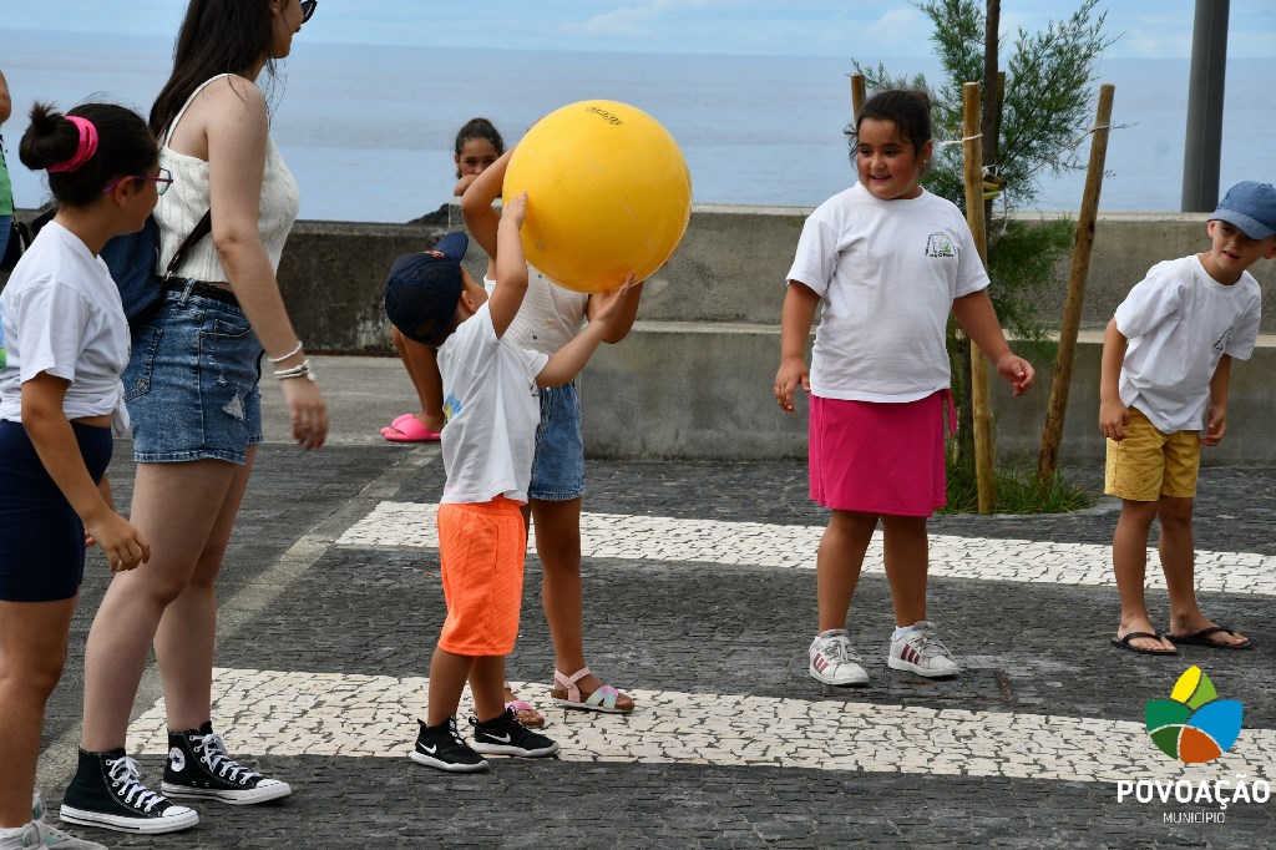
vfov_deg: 11.4
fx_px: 4252
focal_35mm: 120
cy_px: 425
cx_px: 638
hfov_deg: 17.1
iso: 100
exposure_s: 1/320
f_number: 9
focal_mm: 80
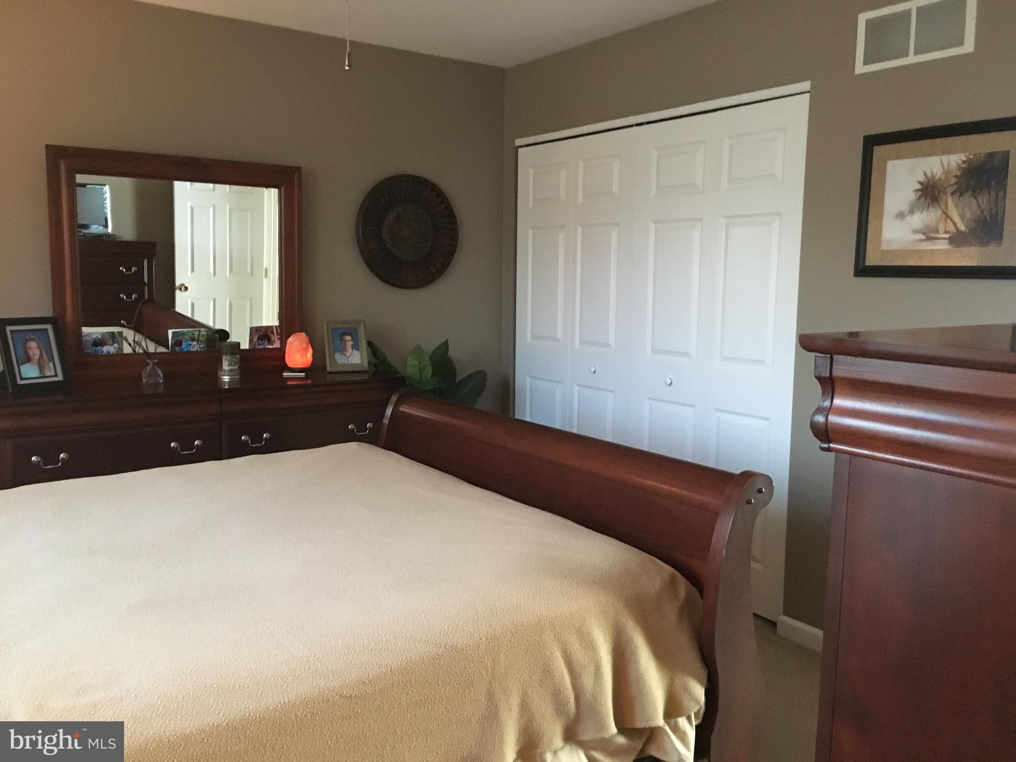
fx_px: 851
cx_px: 508
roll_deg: -0.5
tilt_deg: -7.1
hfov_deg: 61.7
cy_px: 381
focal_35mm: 29
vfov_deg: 48.2
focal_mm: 4.15
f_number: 2.2
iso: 320
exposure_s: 1/15
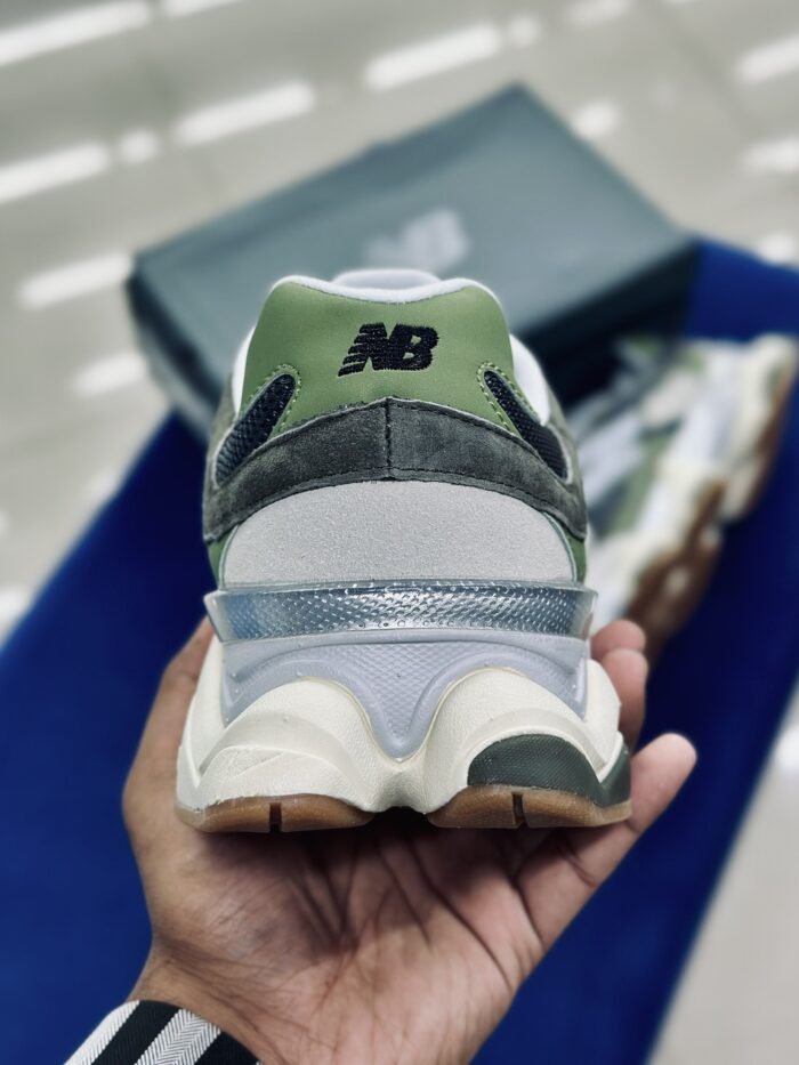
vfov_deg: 39.7
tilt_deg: -54.1
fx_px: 1477
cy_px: 532
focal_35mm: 48
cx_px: 400
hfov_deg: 30.3
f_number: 1.78
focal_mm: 6.86
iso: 64
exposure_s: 1/100
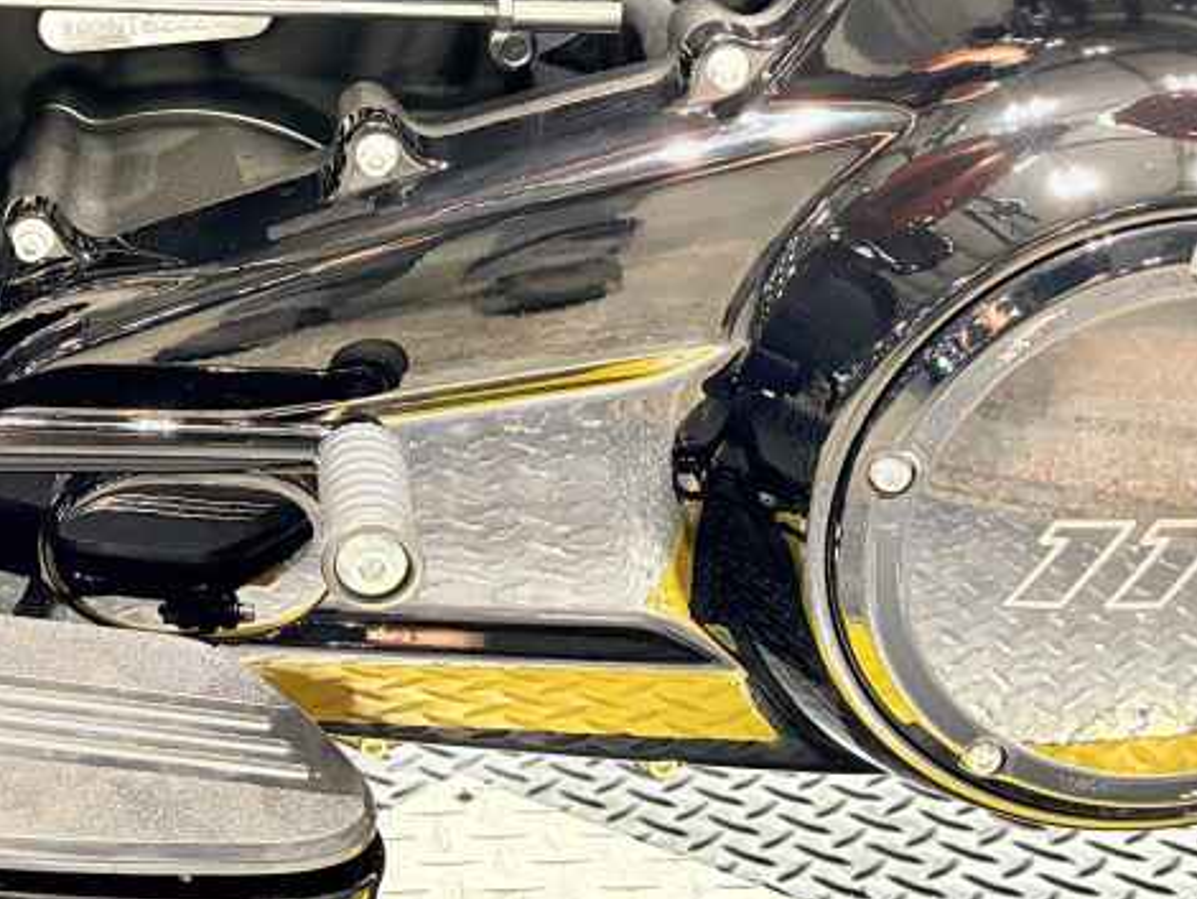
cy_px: 74
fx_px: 2041
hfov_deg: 31.9
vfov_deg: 24.1
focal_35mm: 59
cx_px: 253
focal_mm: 5.96
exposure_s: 1/60
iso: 500
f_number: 1.6
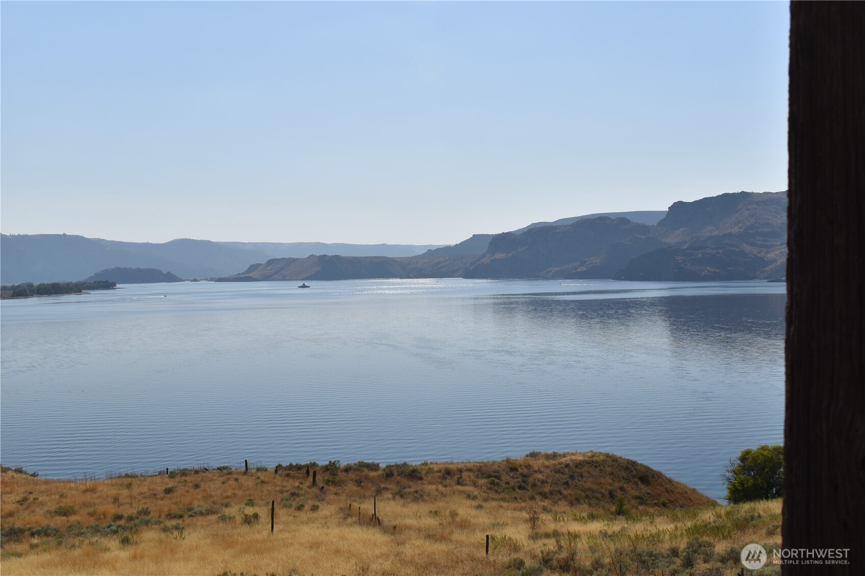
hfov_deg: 51.3
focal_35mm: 38
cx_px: 432
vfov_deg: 35.5
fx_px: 901
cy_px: 288
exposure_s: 1/500
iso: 100
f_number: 11
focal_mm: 25
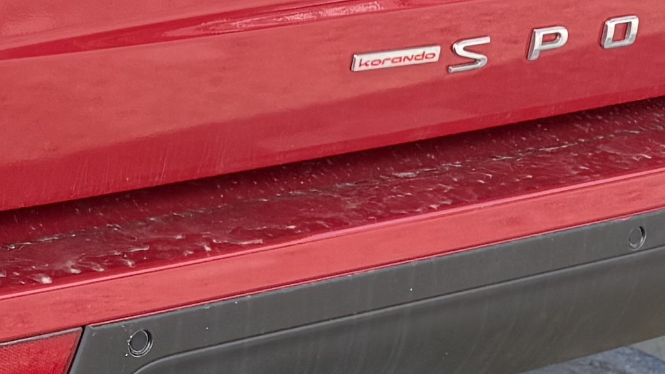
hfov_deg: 14.8
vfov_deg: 8.2
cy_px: -230
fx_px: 2539
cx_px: 117
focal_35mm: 144
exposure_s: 1/654
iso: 80
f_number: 1.78
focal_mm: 6.76
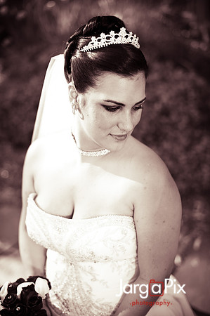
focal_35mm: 50
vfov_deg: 39.6
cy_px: 158
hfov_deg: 26.9
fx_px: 438
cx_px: 105
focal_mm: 50
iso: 100
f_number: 2
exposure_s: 1/400
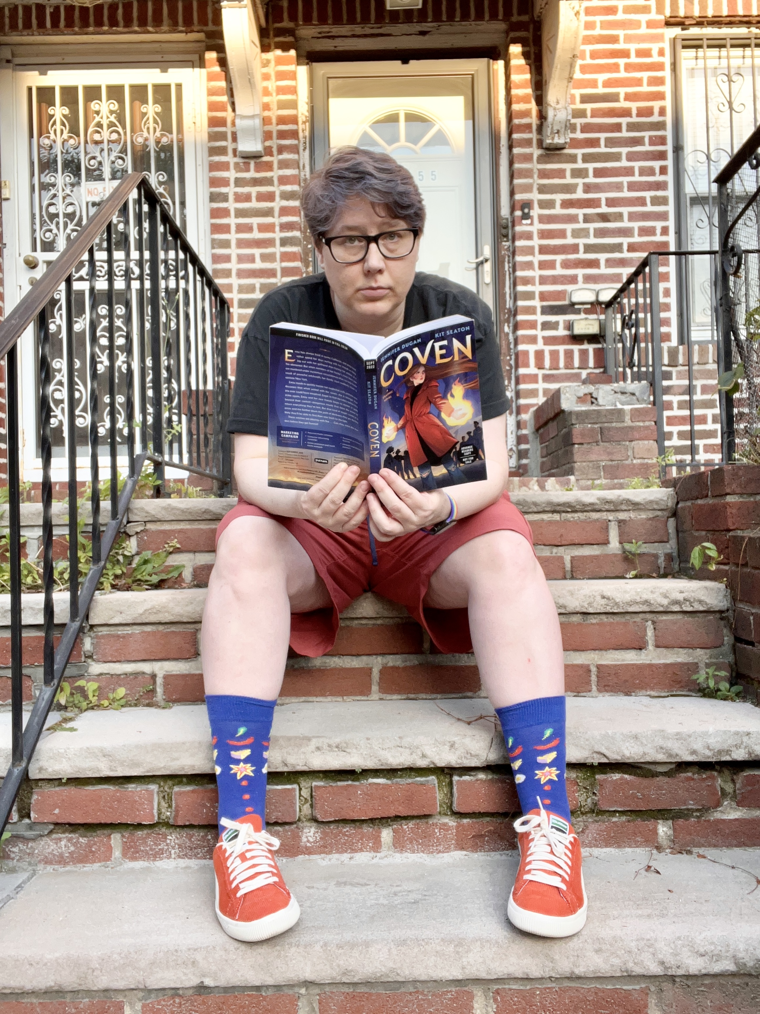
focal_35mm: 30
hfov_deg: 46.8
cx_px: 380
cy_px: 507
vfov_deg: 60.0
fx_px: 878
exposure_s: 1/121
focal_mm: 2.71
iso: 64
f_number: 2.2
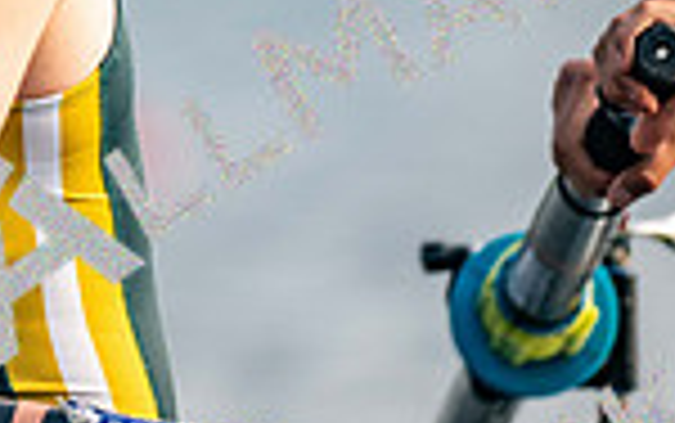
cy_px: -56
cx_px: -423
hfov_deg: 0.9
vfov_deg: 0.6
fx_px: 43649
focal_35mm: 2371
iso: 400
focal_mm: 600
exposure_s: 1/2500
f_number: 4
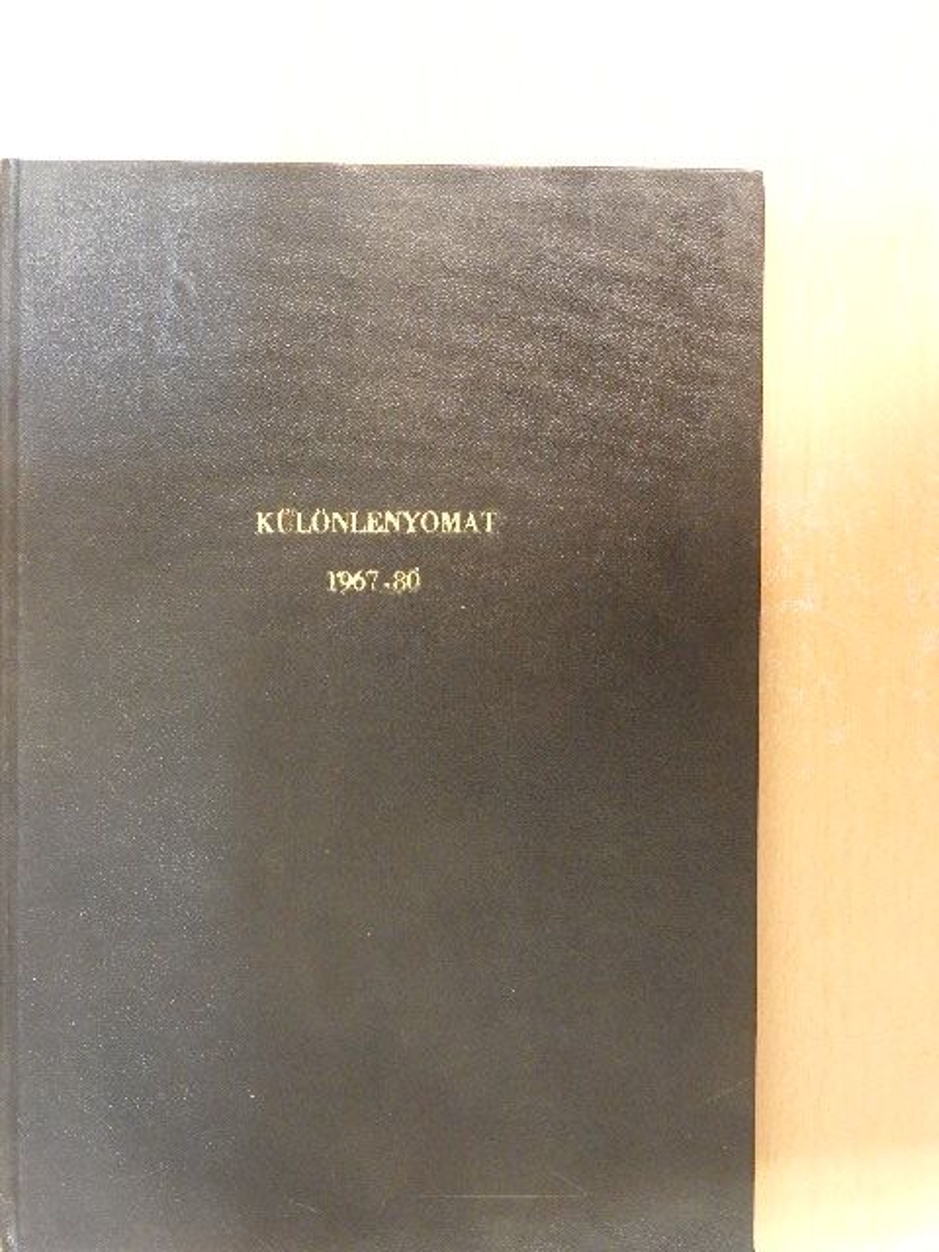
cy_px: 626
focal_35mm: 45
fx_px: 1628
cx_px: 470
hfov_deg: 32.2
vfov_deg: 42.1
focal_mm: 8.1
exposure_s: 1/4
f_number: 4
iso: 800
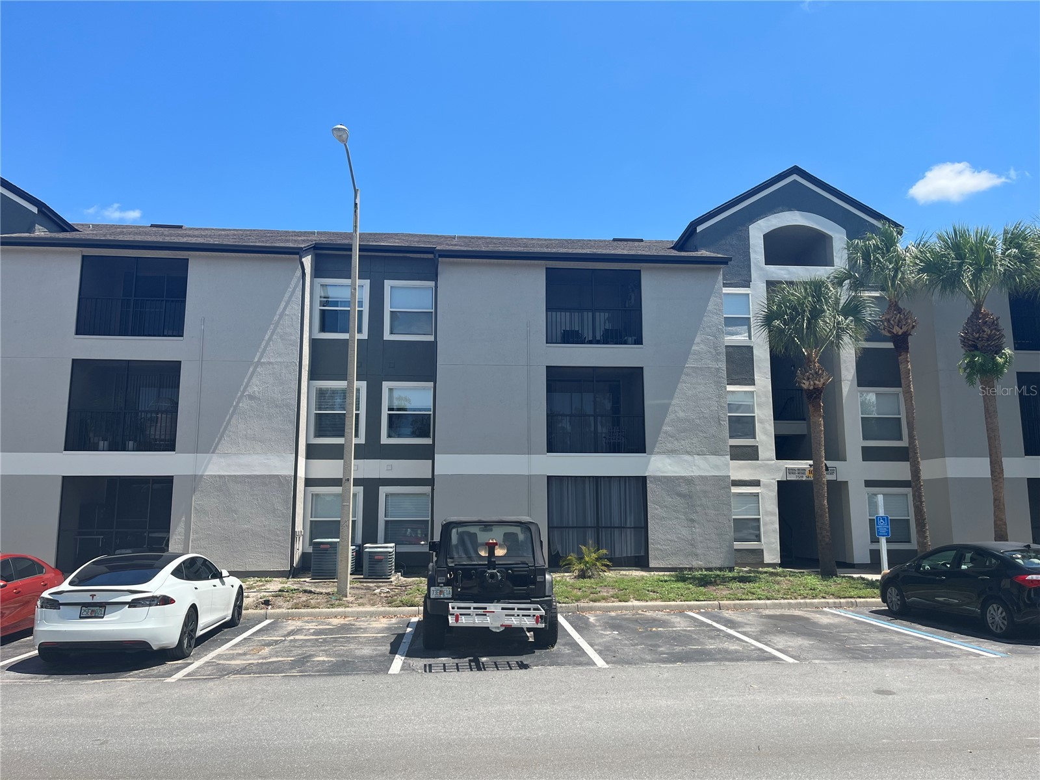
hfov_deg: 67.3
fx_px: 781
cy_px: 390
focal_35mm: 26
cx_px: 520
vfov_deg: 53.1
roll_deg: +0.4
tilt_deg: +9.9
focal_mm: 5.1
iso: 50
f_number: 1.6
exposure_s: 1/2755
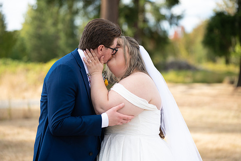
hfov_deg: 20.2
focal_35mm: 101
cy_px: 80
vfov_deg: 13.6
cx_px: 120
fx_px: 676
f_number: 2.8
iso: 400
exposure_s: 1/1600
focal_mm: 101
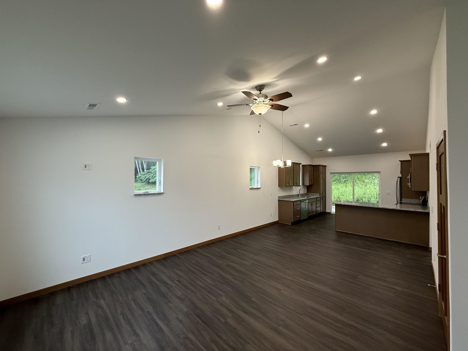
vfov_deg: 85.7
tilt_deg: +1.4
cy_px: 176
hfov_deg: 102.1
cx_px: 234
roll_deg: +0.1
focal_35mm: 14
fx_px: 189
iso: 200
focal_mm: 2.22
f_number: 2.2
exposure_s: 1/120
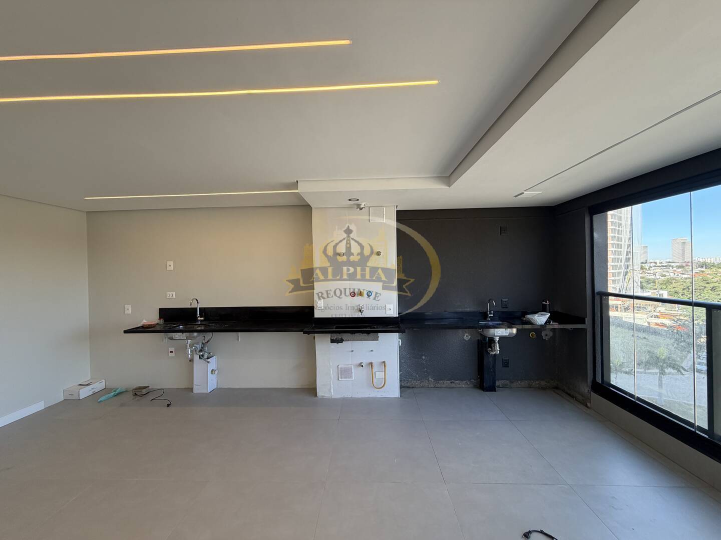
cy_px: 270
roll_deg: +1.5
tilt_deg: +0.3
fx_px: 292
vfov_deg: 85.7
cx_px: 360
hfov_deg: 102.1
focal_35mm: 14
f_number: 2.2
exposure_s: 1/120
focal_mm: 2.22
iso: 64
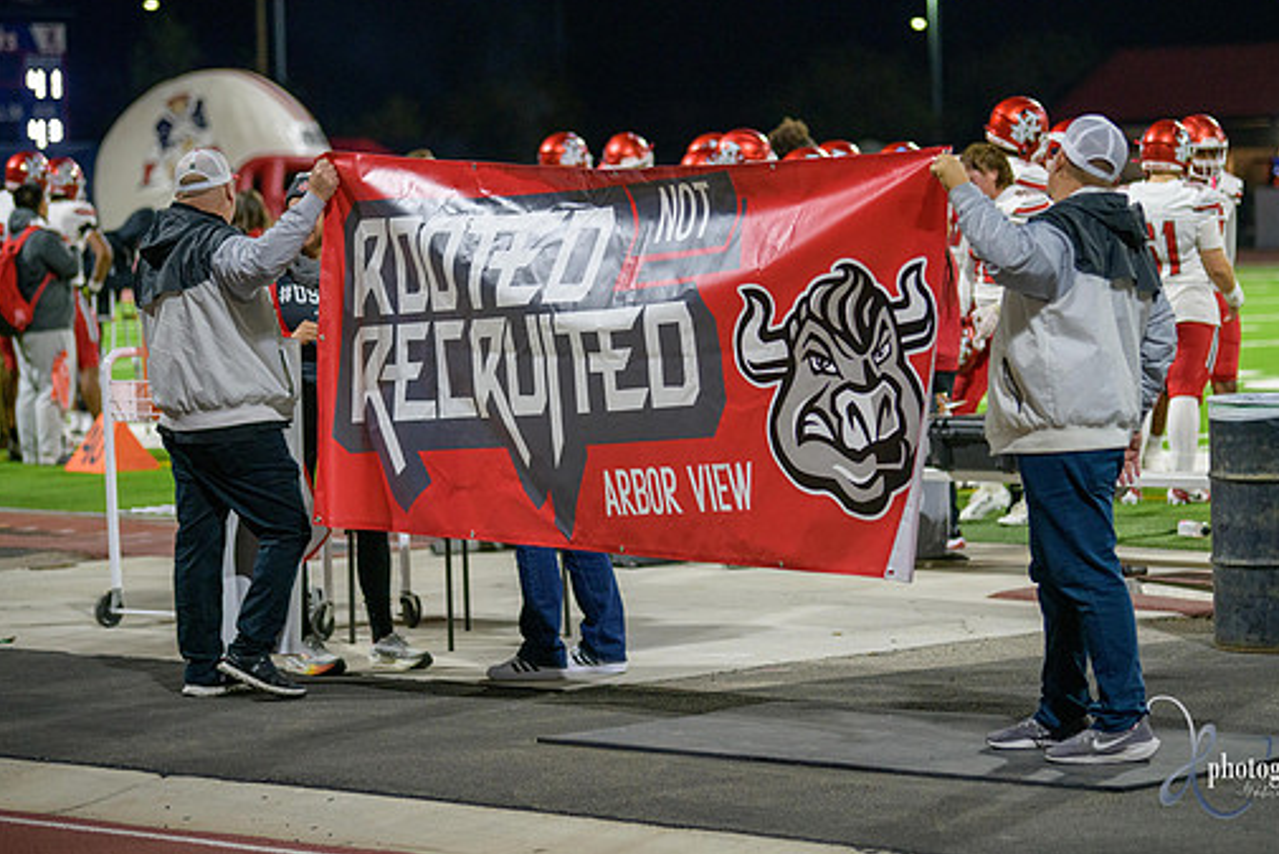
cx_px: 684
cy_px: 392
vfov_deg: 9.8
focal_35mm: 140
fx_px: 4975
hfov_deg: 14.6
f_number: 2.8
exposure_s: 1/320
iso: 2000
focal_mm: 122
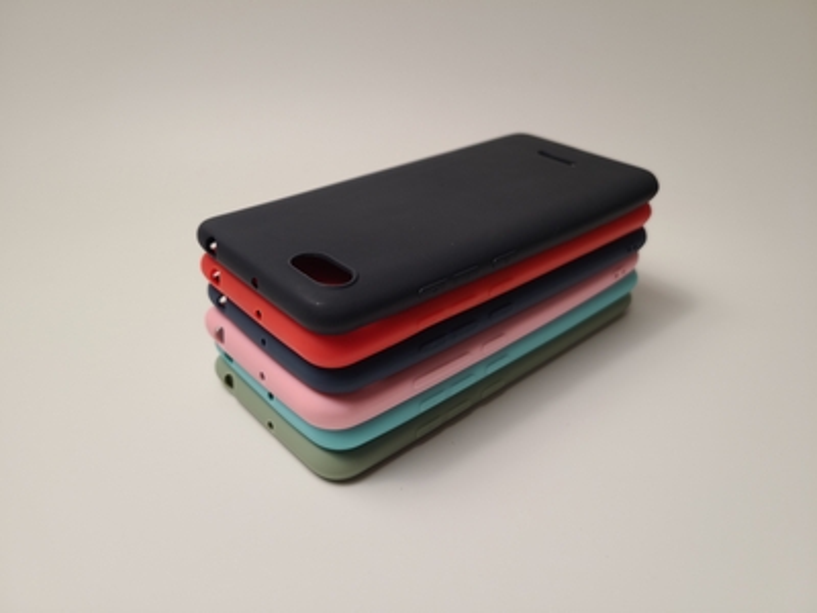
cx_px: 408
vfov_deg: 53.1
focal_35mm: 26
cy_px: 306
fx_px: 614
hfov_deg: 67.3
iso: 40
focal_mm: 5.4
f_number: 1.8
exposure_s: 1/50
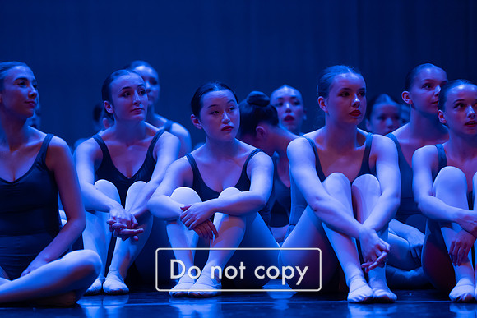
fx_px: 2452
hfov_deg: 11.1
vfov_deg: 7.4
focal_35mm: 185
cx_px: 238
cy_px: 159
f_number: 2.8
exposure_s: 1/125
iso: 4000
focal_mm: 185
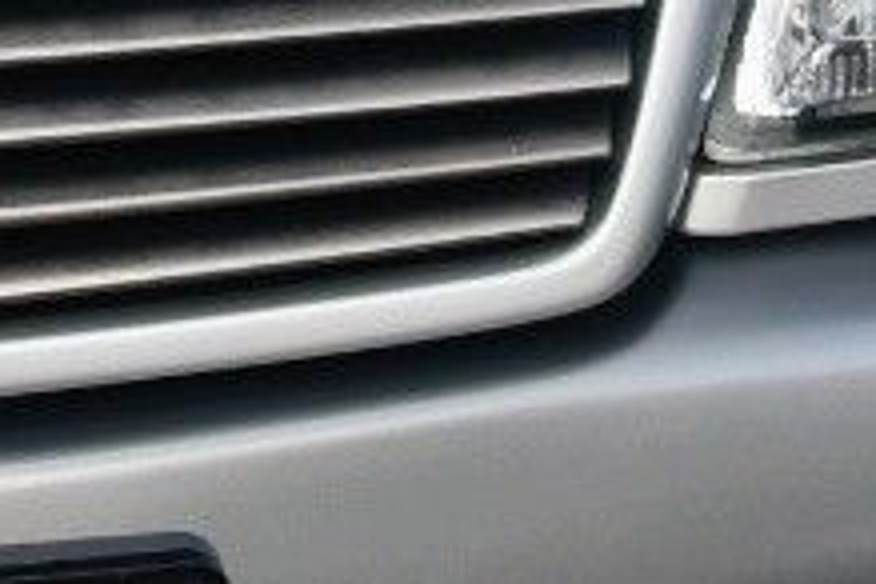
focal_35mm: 385
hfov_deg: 5.2
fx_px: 9368
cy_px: -880
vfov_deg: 3.5
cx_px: -1120
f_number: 6.3
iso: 200
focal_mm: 35
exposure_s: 1/250
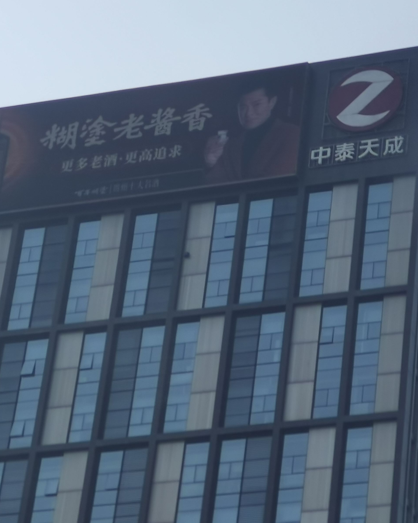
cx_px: 230
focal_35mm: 152
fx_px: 2350
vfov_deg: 12.7
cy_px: 264
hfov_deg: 10.2
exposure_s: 1/1613
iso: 50
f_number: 2.4
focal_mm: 7.48
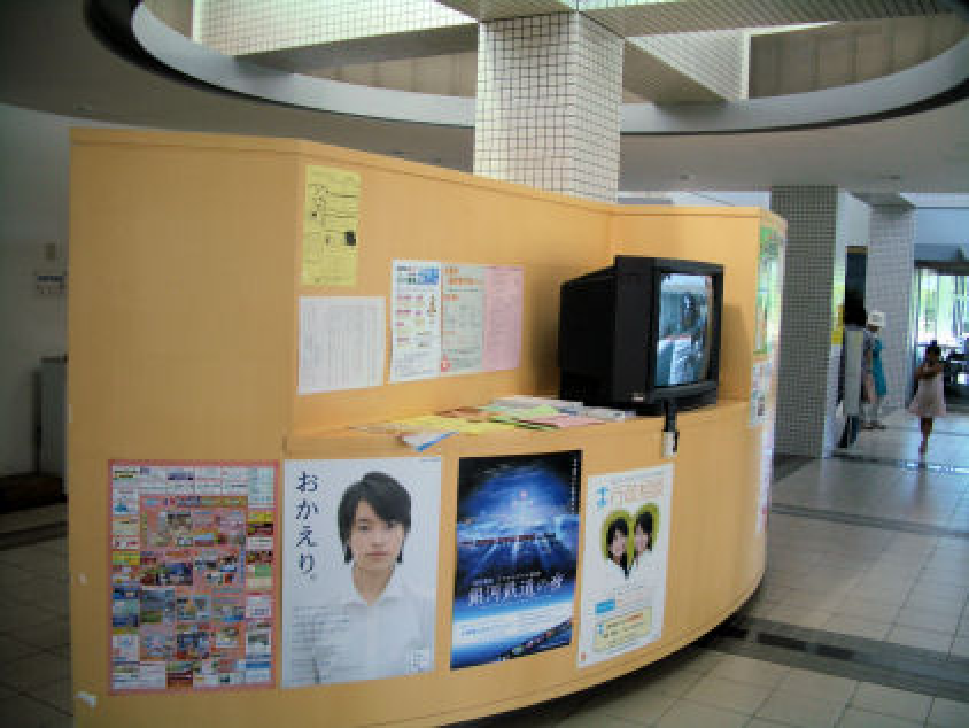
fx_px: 980
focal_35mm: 35
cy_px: 364
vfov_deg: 40.7
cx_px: 484
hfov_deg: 52.6
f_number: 2.6
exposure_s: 1/60
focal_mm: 5.8
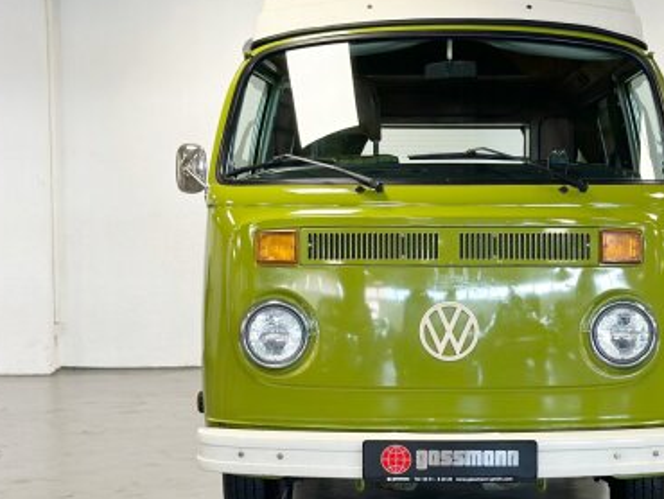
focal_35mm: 83
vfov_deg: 17.8
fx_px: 1593
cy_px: 303
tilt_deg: -4.9
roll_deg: -0.2
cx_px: 463
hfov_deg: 23.4
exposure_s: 1/106
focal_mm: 6.86
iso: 125
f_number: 1.78
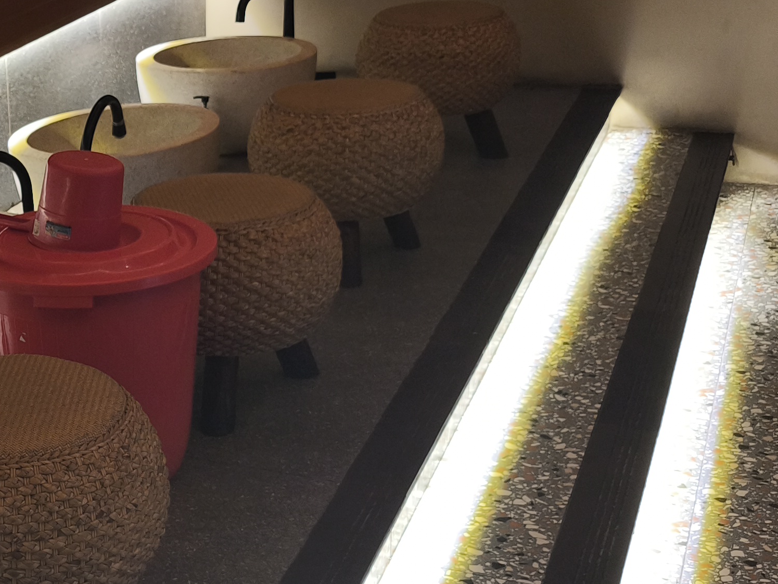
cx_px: -168
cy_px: 322
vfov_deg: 23.3
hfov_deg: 27.0
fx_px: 1416
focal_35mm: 63
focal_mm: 6.57
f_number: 1.6
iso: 320
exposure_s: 1/50.1
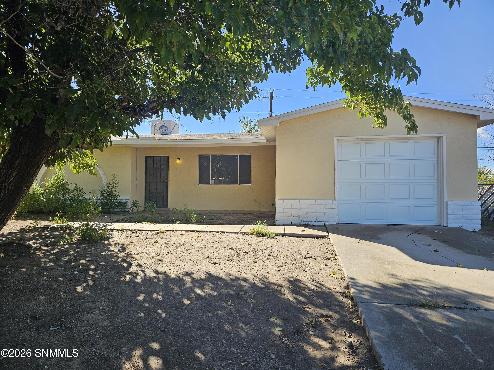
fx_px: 328
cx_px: 247
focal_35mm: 23
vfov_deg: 58.9
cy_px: 185
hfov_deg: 73.9
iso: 10
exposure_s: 1/325
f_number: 1.7
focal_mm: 6.3
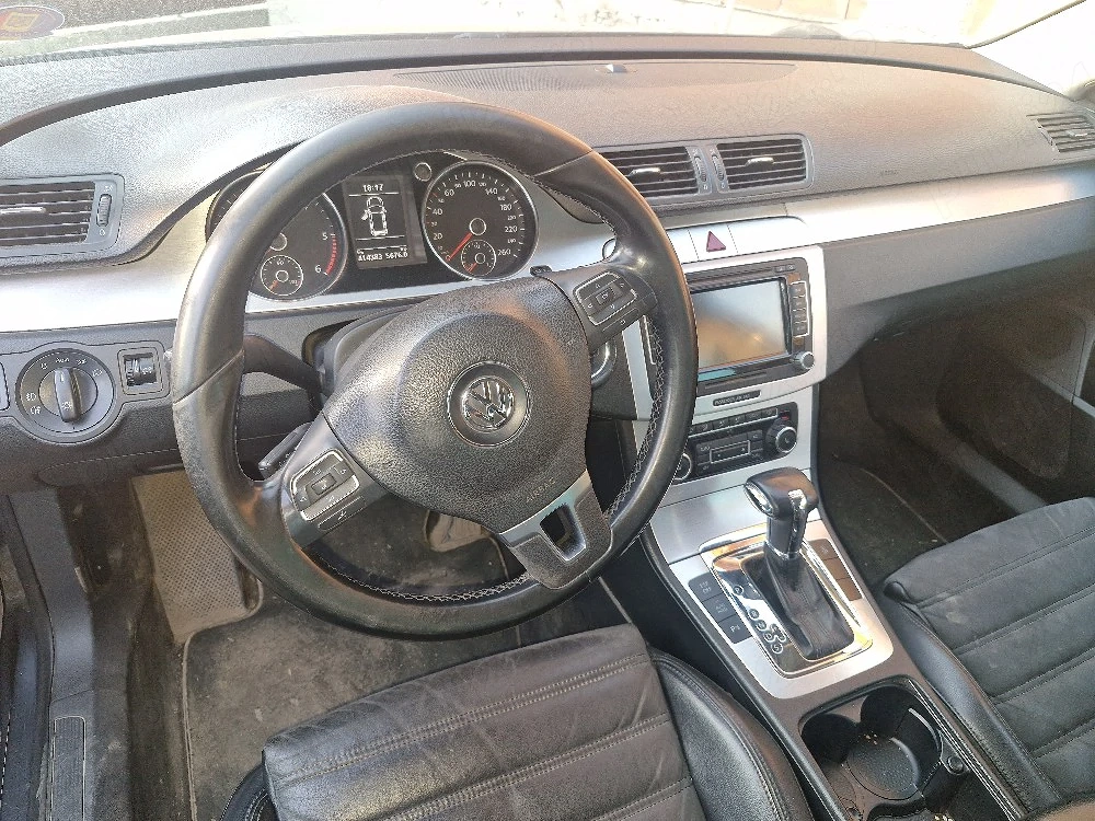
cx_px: 548
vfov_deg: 58.9
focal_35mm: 23
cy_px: 410
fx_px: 728
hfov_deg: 73.9
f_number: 1.8
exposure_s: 1/100
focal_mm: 5.54
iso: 200
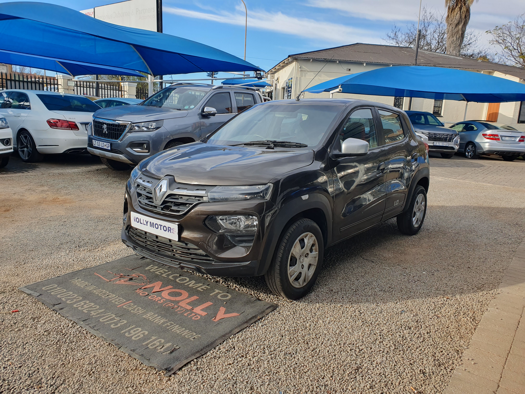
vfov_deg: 53.1
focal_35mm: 26
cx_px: 262
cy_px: 197
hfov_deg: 67.3
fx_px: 394
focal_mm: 4.32
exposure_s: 1/572
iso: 50
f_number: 2.4
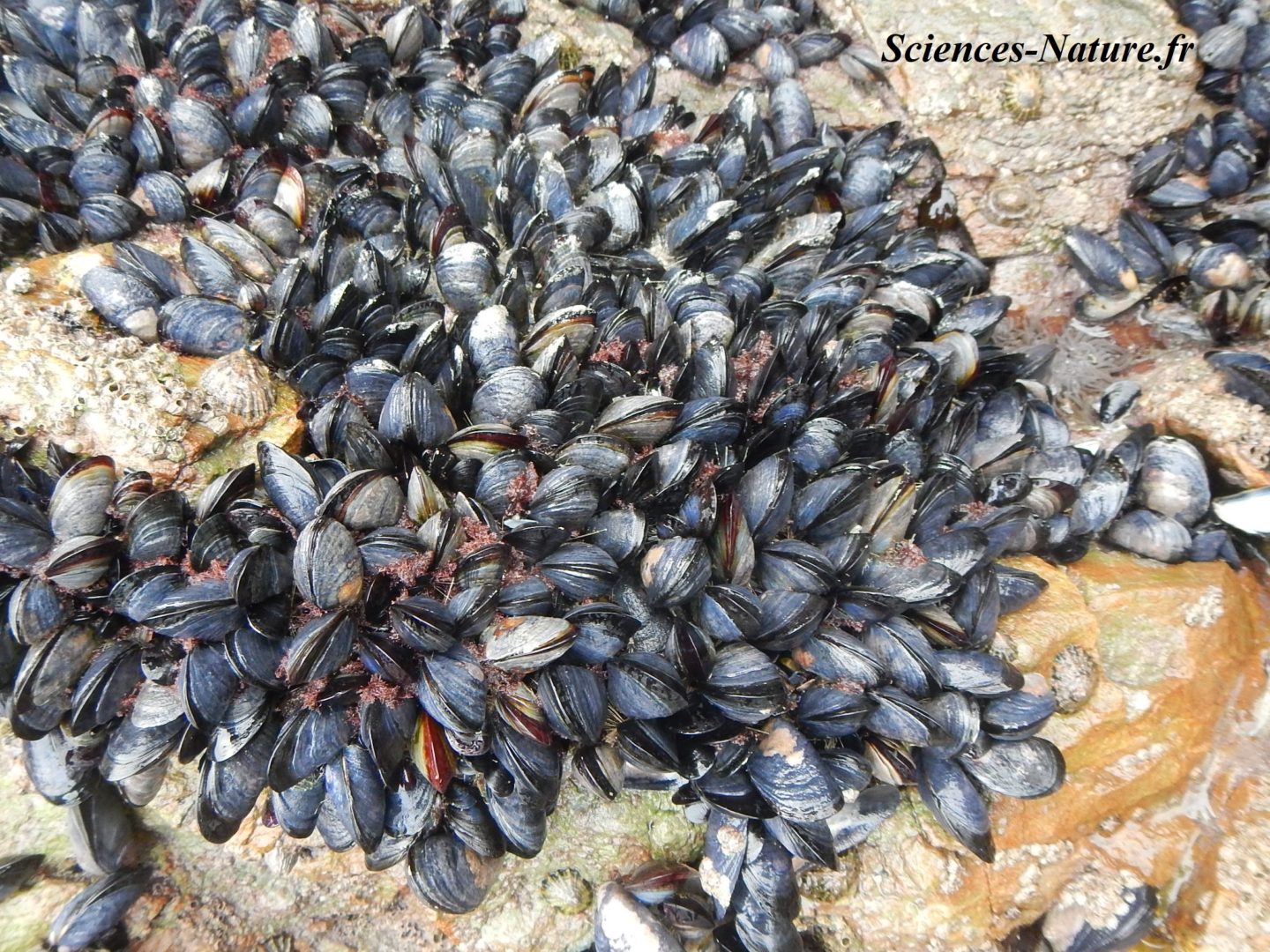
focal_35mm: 33
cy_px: 476
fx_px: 1211
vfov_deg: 42.9
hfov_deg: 55.4
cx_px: 635
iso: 400
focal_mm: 5.9
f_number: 3.9
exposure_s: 1/30
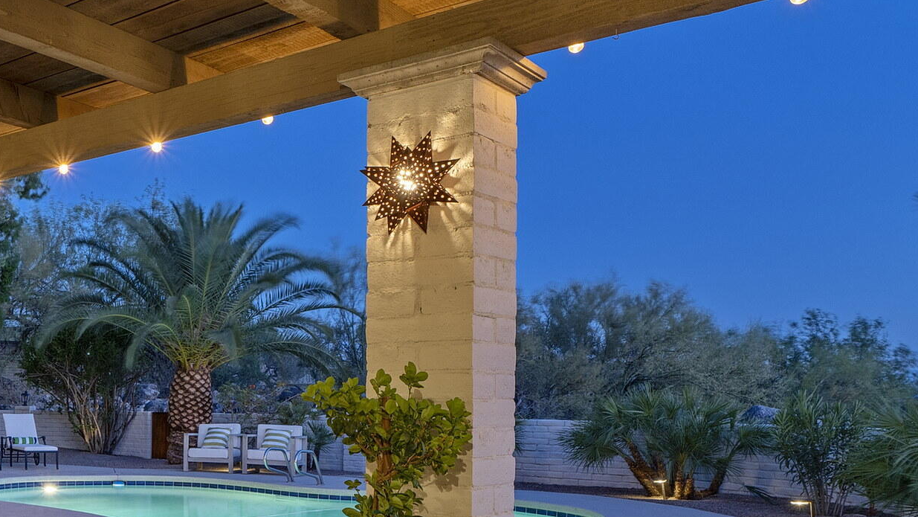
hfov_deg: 44.7
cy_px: 430
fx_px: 925
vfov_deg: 30.3
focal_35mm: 38
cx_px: -3
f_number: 9
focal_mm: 16
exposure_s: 4
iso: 100
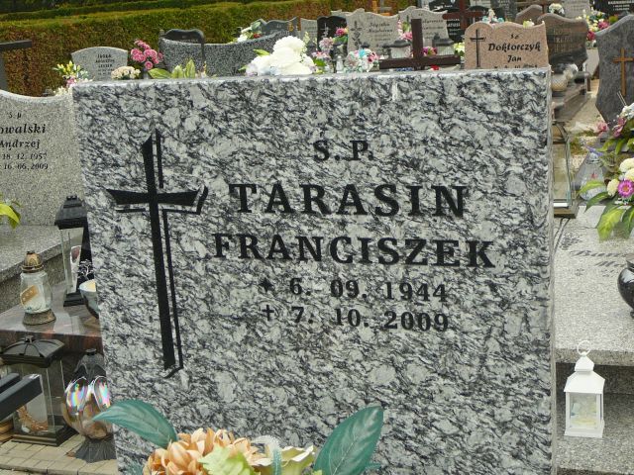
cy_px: 238
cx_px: 317
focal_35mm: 59
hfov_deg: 32.7
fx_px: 1081
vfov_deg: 24.8
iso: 80
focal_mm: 8.7
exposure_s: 1/60
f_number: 3.5
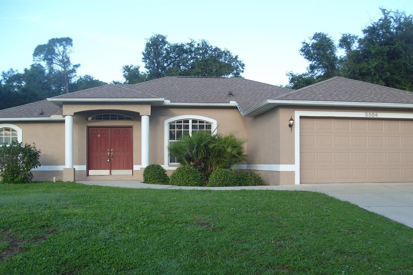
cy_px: 170
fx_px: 459
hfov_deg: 48.4
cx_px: 217
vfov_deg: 33.3
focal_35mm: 40
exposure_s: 1/350
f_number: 2.8
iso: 80
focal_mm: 7.8
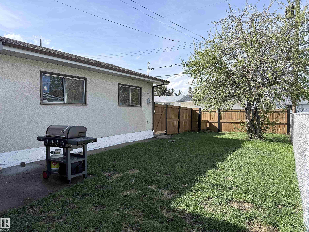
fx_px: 214
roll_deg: -0.1
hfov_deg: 71.6
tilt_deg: -1.3
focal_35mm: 24
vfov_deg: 56.8
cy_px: 116
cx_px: 154
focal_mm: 6.76
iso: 80
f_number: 1.78
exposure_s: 1/2611
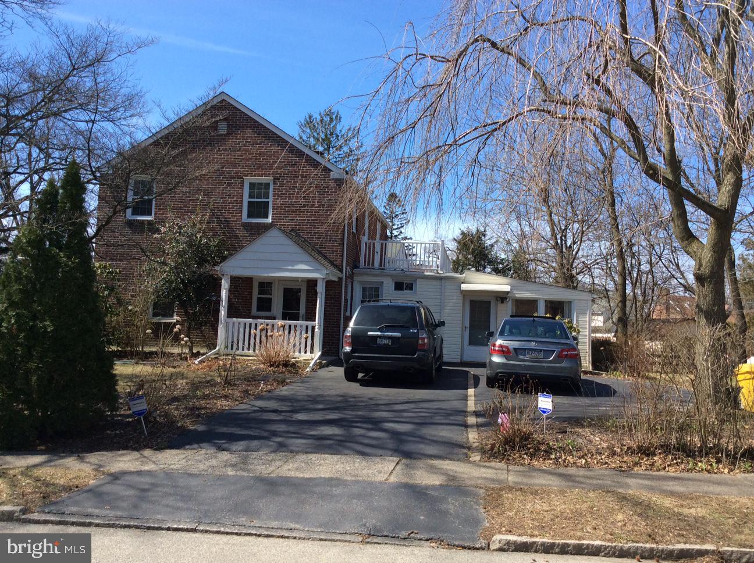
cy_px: 282
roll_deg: -2.5
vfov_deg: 44.1
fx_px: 696
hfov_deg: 56.9
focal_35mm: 32
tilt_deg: -0.6
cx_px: 377
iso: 32
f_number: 2.4
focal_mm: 3.3
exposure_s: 1/923
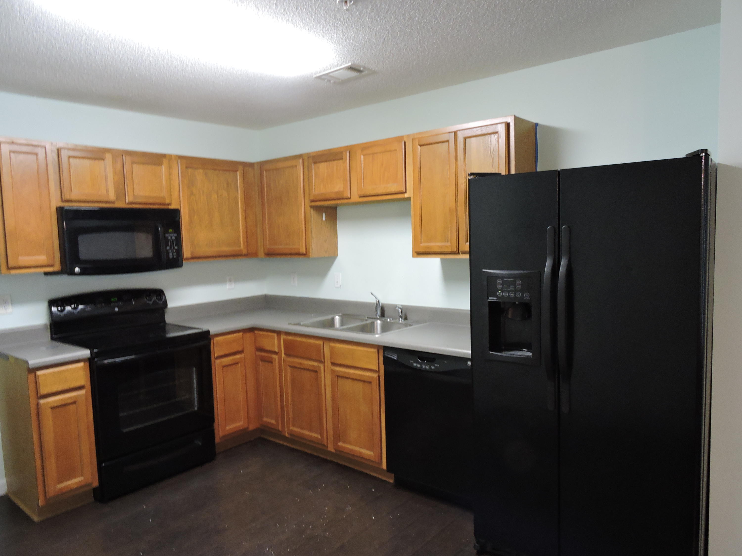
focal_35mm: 24
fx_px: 514
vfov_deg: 56.8
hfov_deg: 71.6
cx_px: 371
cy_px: 278
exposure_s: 1/15
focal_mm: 4.3
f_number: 3.3
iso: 400
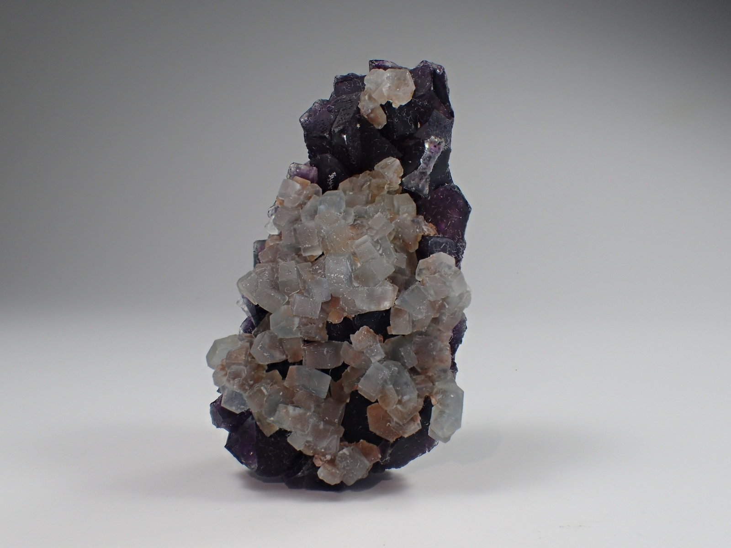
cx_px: 366
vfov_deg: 46.8
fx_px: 634
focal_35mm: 30
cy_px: 274
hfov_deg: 60.0
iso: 100
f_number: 3.2
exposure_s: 1/160
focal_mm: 5.5
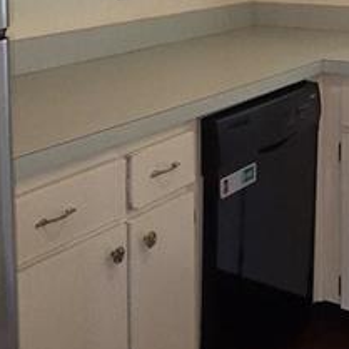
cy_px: -40
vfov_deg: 24.3
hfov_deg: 26.1
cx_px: 157
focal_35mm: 66
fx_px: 753
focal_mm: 2.2
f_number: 2.2
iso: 160
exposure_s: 1/60
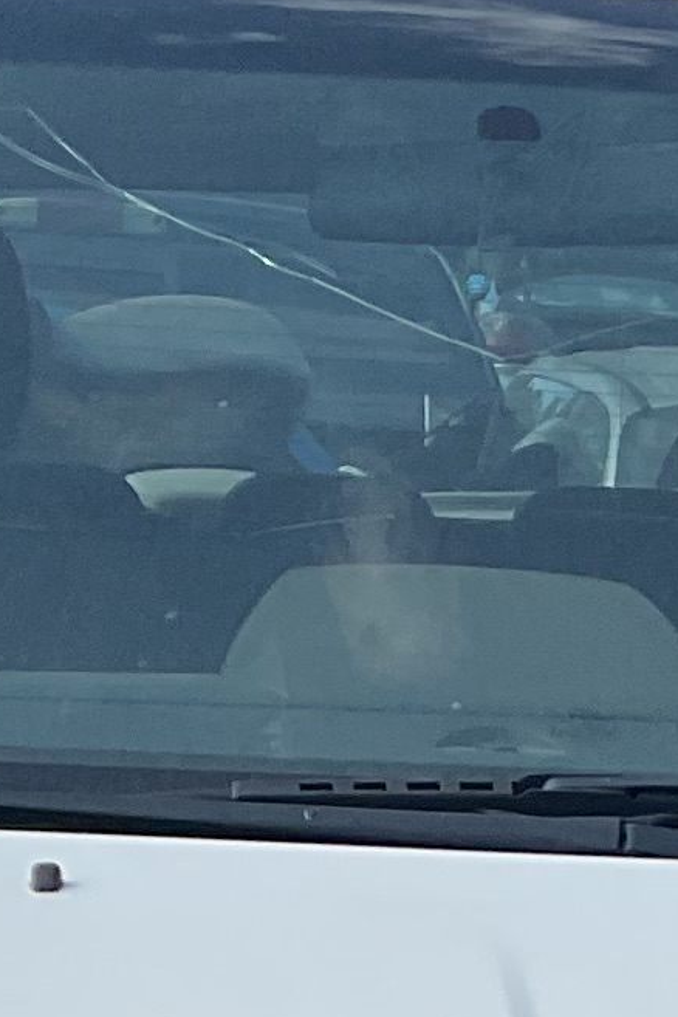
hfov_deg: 7.4
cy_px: 1559
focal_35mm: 185
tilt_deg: -14.1
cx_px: 548
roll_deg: +1.3
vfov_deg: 10.7
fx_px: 5226
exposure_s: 1/1221
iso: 16
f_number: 1.8
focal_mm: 3
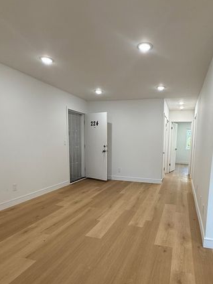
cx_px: 134
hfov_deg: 60.2
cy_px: 166
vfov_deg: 75.8
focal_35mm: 22
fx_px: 180
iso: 125
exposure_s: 1/120
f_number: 2.2
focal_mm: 2.22
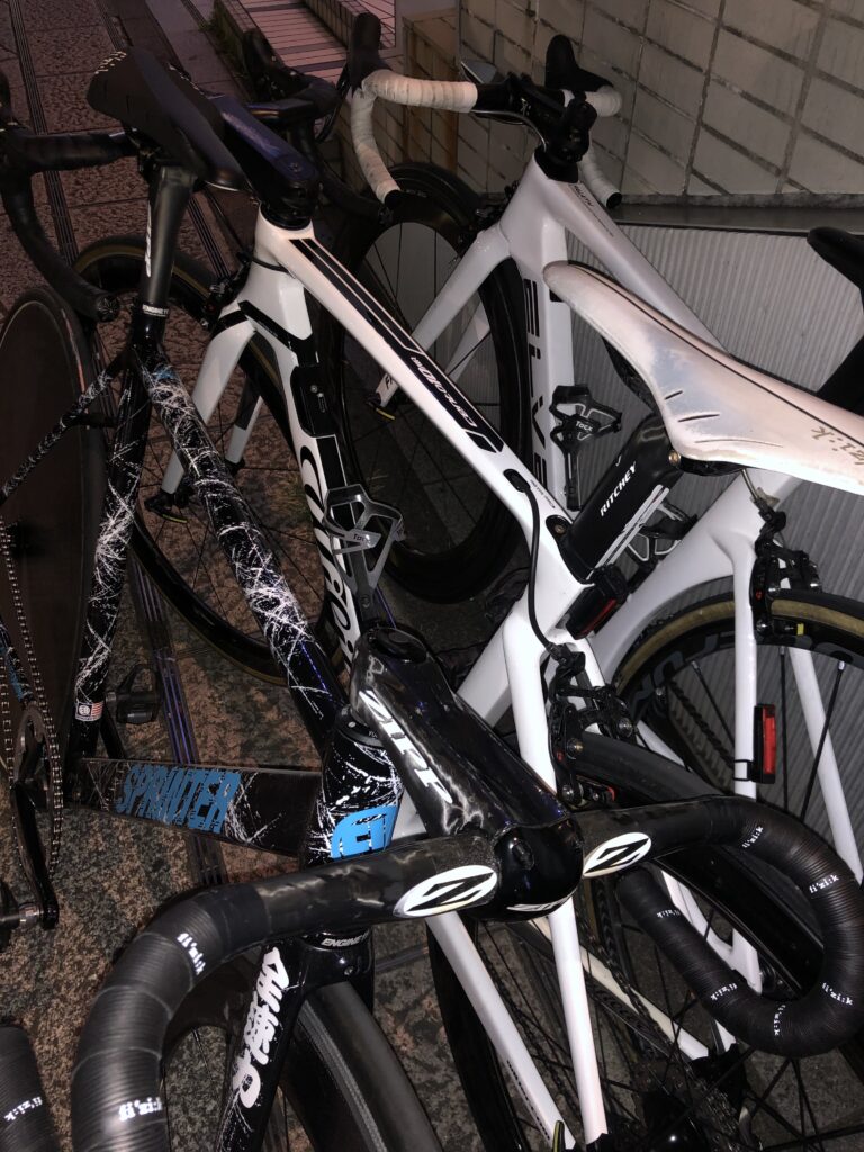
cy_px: 576
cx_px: 432
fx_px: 932
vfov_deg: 63.4
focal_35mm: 28
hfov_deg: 49.7
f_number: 1.8
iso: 80
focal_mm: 4
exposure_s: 1/7
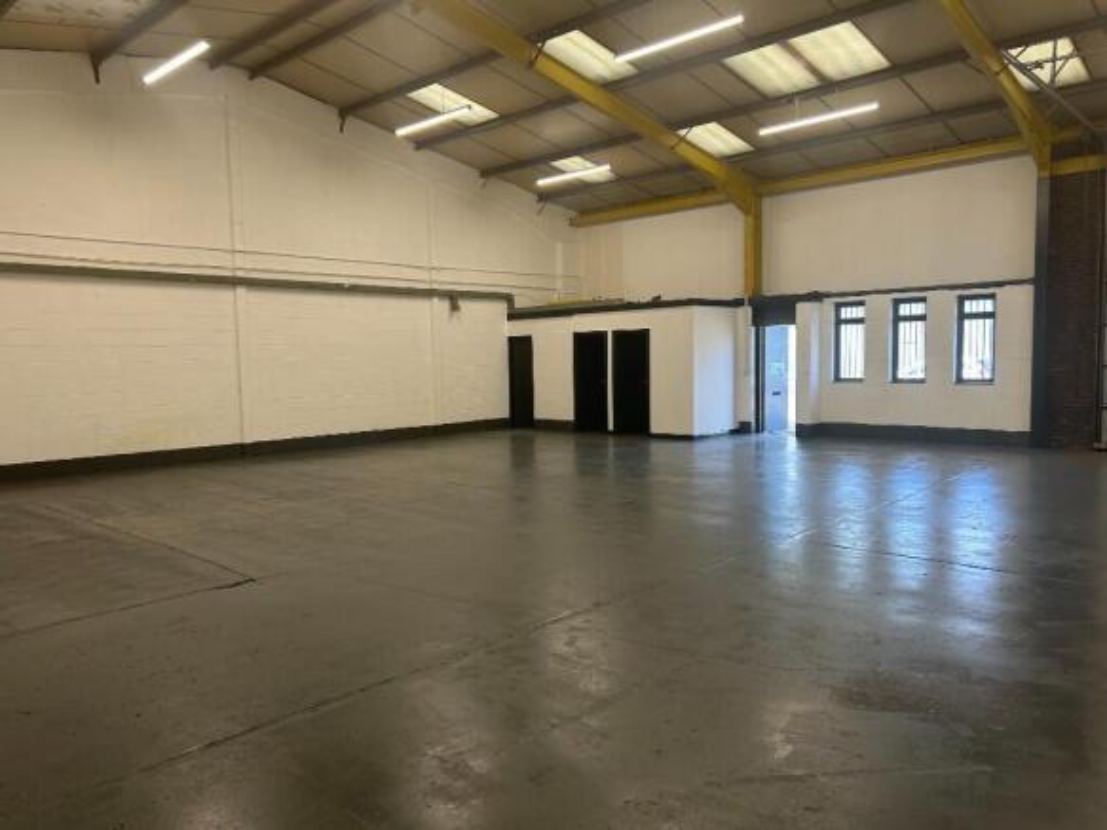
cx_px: 554
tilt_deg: -3.4
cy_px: 415
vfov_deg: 53.0
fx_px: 831
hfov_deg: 67.3
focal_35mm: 26
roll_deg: +0.5
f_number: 1.5
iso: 64
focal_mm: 5.7
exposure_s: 1/100
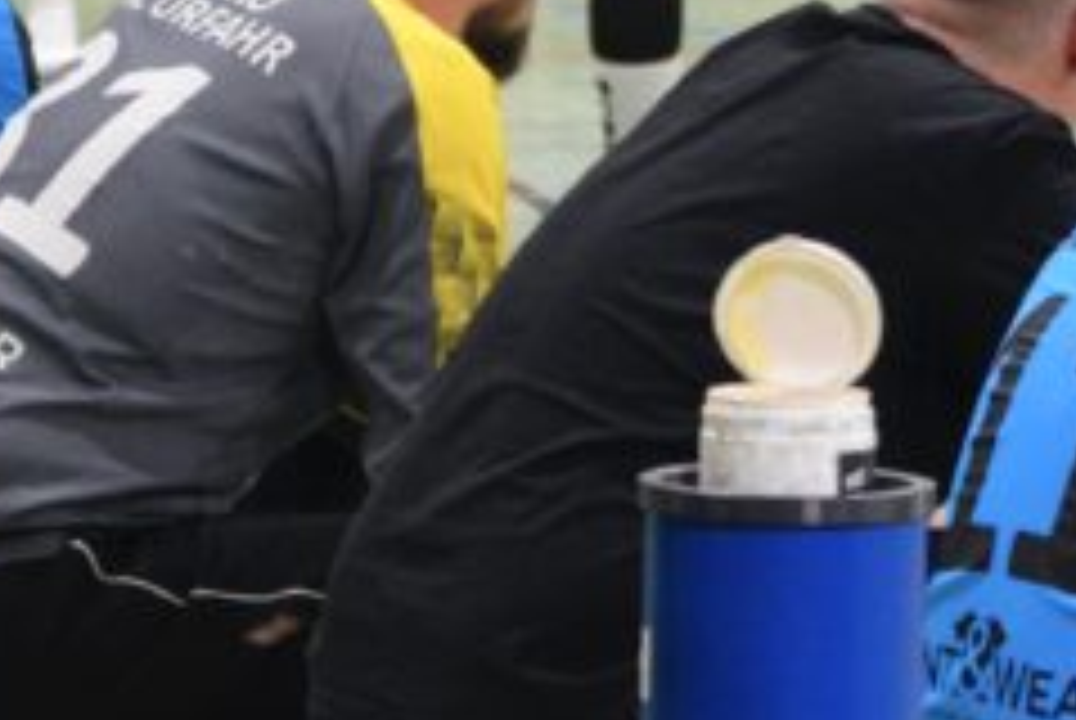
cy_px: 166
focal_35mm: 352
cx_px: 441
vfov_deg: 3.9
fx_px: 10538
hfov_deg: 5.8
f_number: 4
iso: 1600
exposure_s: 1/160
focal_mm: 55
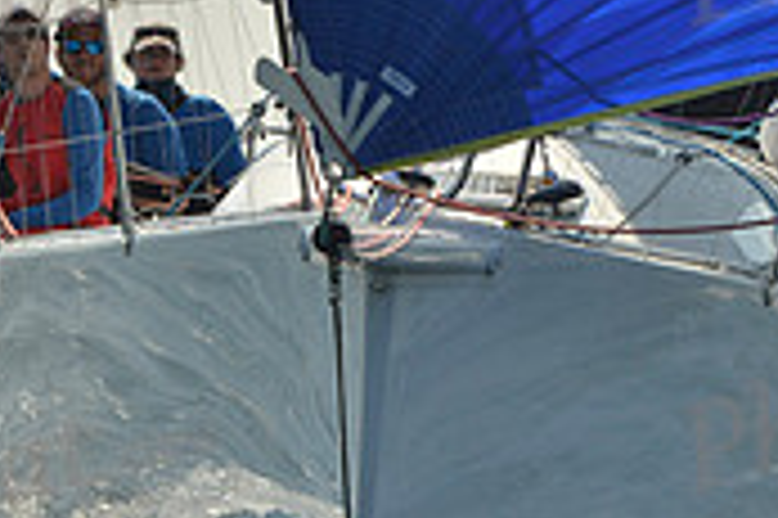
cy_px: 205
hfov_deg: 4.4
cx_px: 454
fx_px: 10147
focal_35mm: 470
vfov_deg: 2.9
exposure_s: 1/1250
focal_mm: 140
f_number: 8
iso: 200
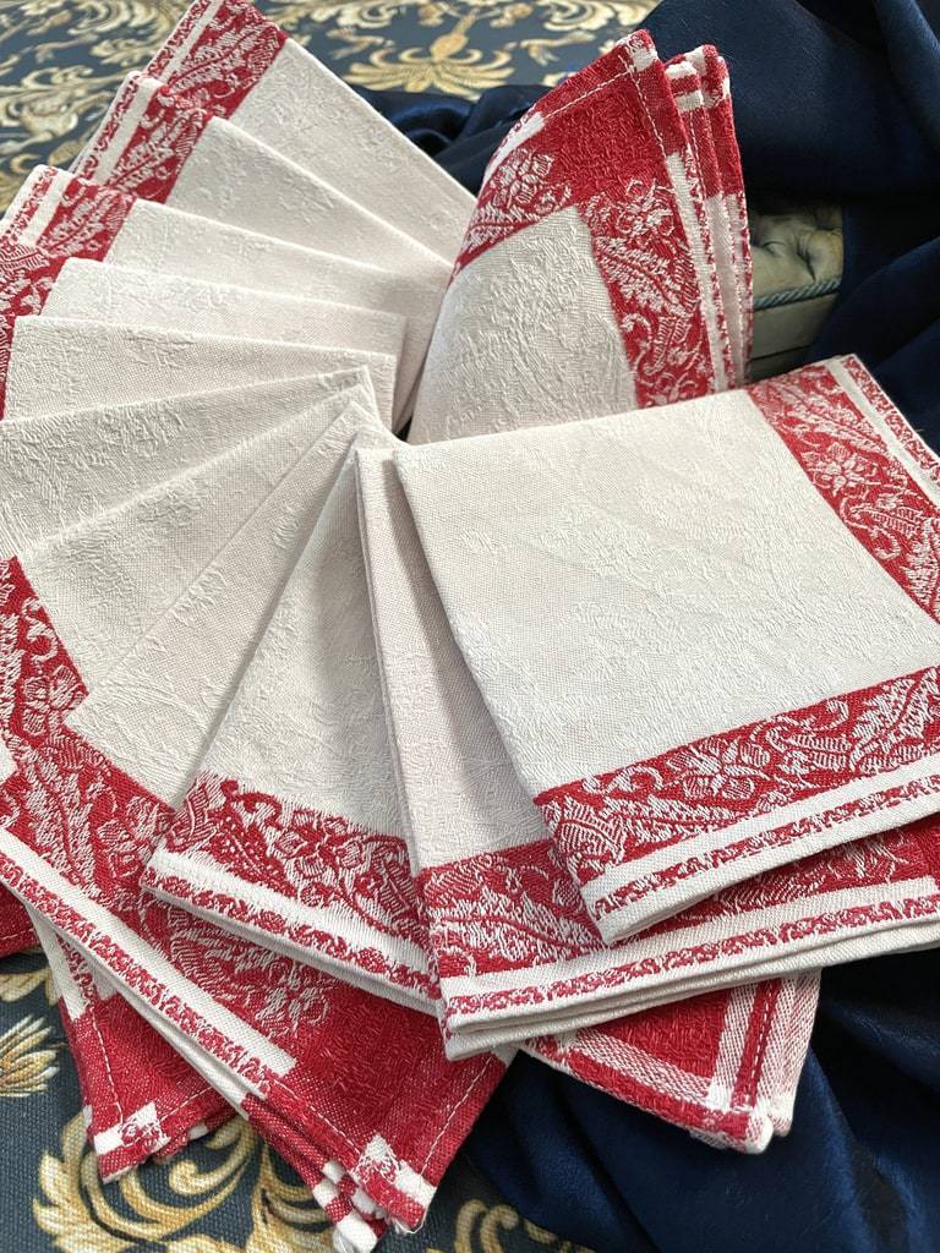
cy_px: 626
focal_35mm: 26
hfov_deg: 53.1
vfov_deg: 67.3
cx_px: 470
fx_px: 941
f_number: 1.6
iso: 160
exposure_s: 1/60
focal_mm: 4.2
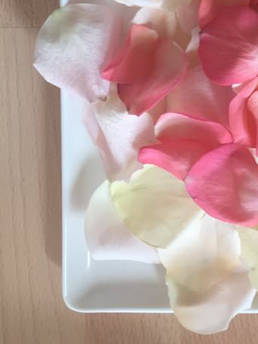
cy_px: -28
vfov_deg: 28.2
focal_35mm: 63
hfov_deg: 22.2
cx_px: 269
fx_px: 626
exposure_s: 1/50
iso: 40
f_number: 2.2
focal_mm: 4.15
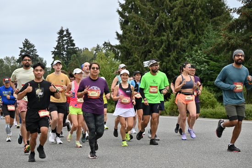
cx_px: 126
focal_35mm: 91
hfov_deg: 22.4
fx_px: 637
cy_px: 84
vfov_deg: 15.0
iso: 400
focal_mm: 91
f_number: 6.3
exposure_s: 1/200
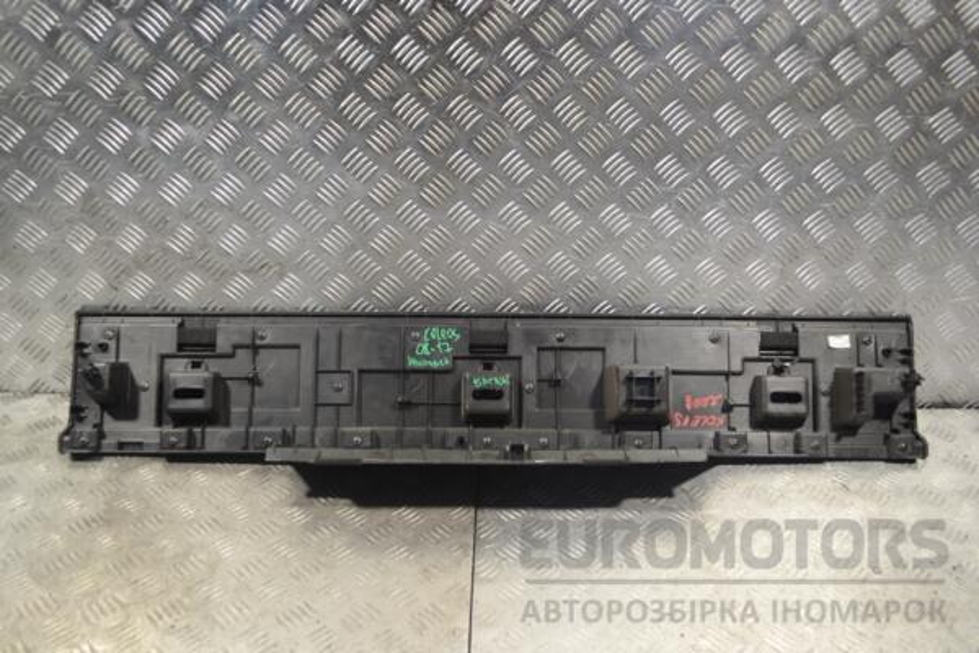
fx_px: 897
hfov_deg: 57.2
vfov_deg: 40.0
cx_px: 490
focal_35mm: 33
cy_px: 326
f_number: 4
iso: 140
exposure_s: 1/30
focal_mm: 22
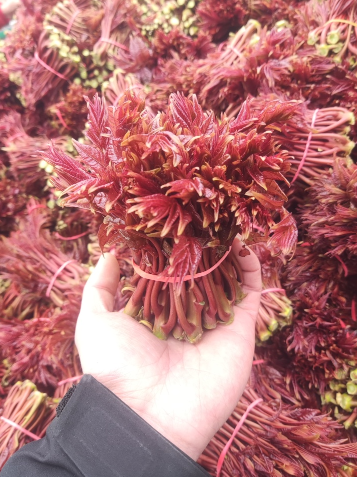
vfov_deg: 63.4
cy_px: 221
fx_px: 385
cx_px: 172
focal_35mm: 28
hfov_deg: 49.7
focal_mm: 4.71
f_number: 1.79
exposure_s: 1/103
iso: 50
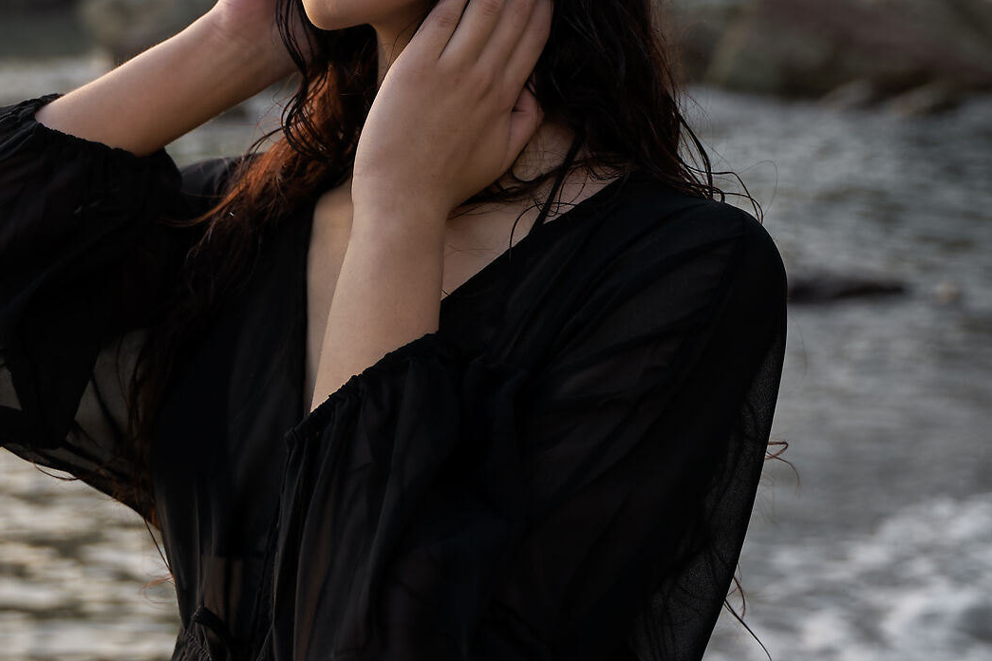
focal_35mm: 85
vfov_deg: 15.9
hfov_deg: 23.2
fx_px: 2341
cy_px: 105
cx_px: 59
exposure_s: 1/125
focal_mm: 37
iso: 100
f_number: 2.8
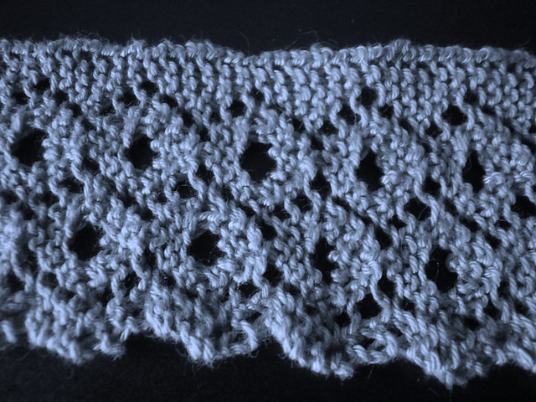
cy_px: 201
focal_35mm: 31
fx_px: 480
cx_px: 268
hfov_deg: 58.4
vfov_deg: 45.4
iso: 400
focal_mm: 5.45
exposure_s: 1/20
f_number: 2.9
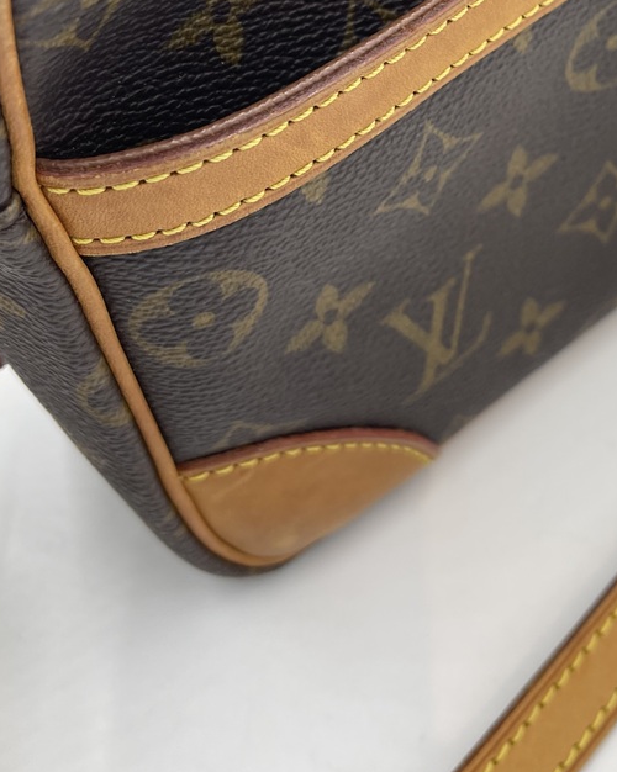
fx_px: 1188
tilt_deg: -49.3
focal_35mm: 52
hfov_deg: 28.6
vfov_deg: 35.0
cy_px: 166
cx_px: 468
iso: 32
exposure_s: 1/142
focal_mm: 5.1
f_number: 1.6
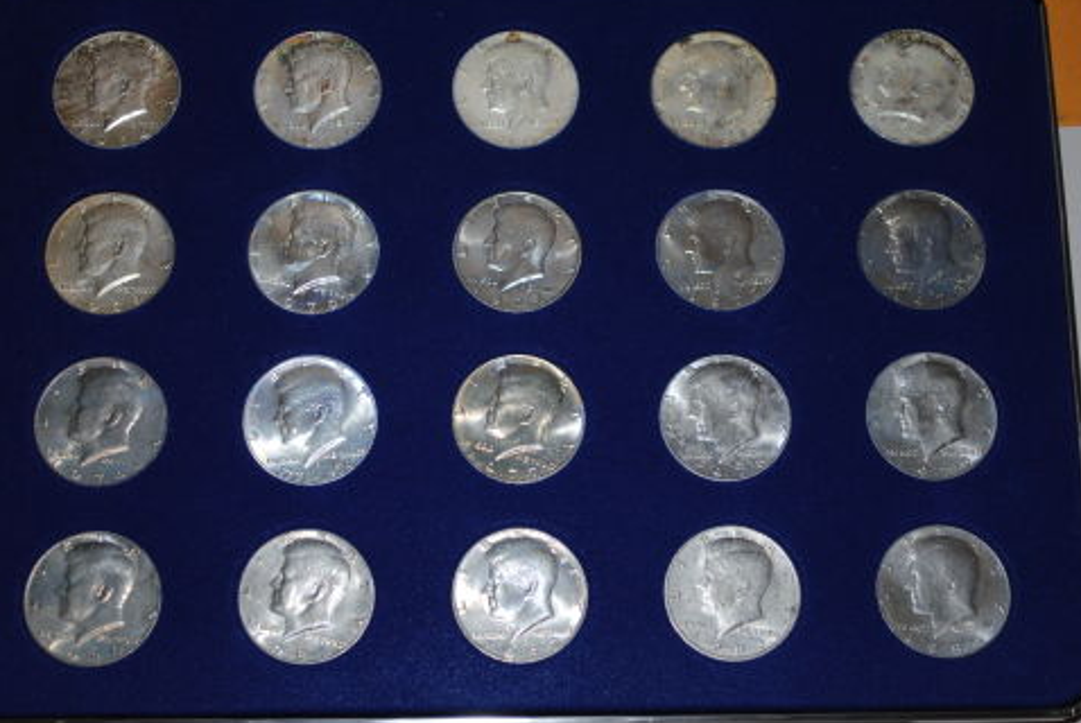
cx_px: 525
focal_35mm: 69
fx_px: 2074
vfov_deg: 19.8
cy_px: 349
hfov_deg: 29.2
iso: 200
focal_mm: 44
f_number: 5.3
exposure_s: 1/60
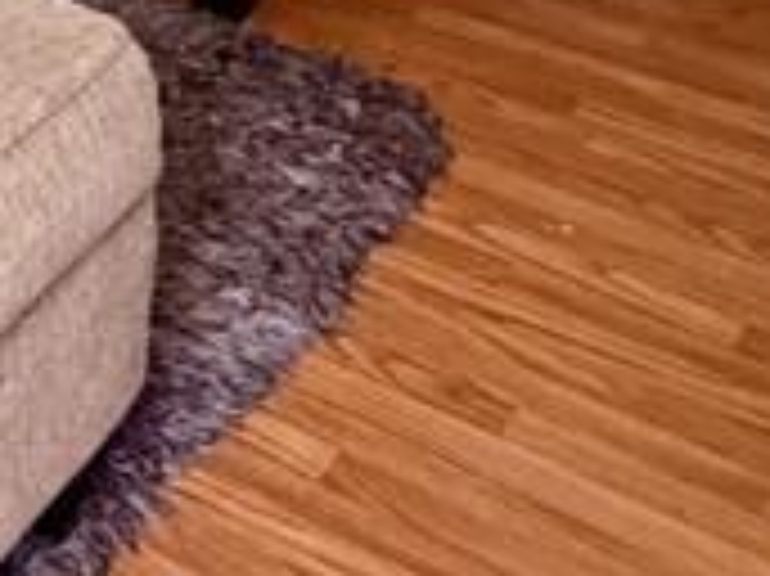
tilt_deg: -11.5
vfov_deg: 14.6
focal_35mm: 84
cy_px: -567
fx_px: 1867
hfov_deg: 20.0
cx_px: -396
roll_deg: +1.4
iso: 640
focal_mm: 2.22
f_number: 2.2
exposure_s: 1/60
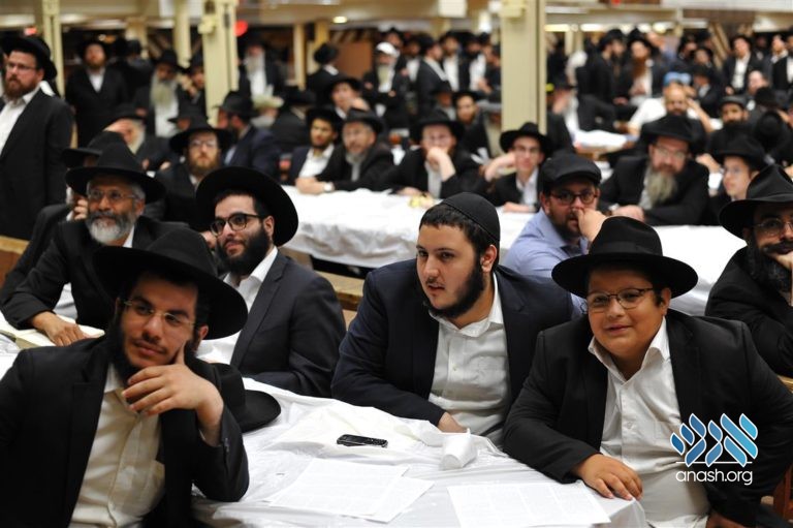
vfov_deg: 27.0
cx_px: 396
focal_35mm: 50
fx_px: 1101
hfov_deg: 39.6
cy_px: 264
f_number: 2.5
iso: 800
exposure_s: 1/125
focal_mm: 50
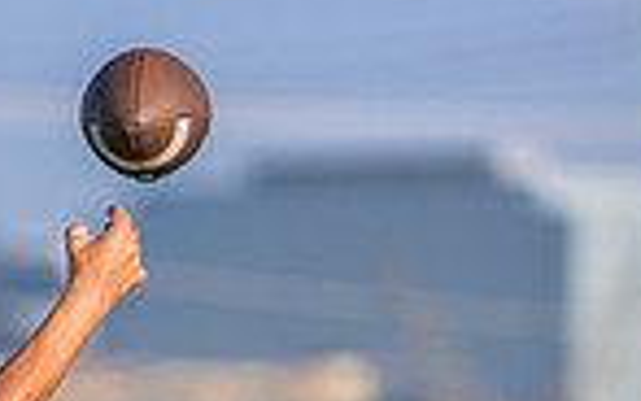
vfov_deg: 1.1
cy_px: 760
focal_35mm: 1206
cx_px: -73
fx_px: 21076
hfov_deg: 1.7
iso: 125
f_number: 2.8
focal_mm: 200
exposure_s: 1/2500
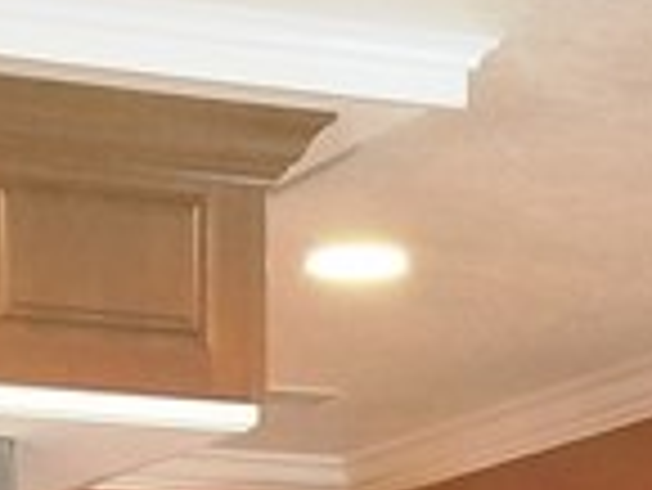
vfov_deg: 7.5
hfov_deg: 10.8
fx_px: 3450
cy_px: 1232
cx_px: 175
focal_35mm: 183
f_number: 1.7
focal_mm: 4.2
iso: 200
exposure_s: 1/24
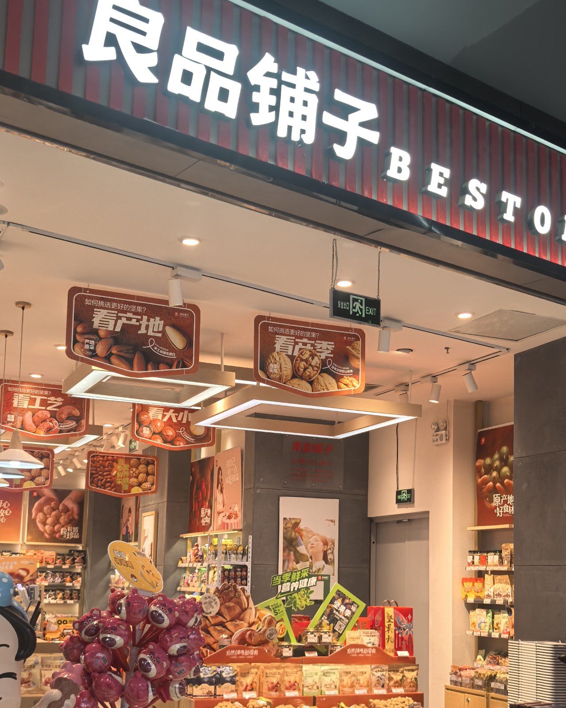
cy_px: 459
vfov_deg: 40.8
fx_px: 942
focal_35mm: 45
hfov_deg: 33.4
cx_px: 319
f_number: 1.4
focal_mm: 6.98
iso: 400
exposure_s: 1/909
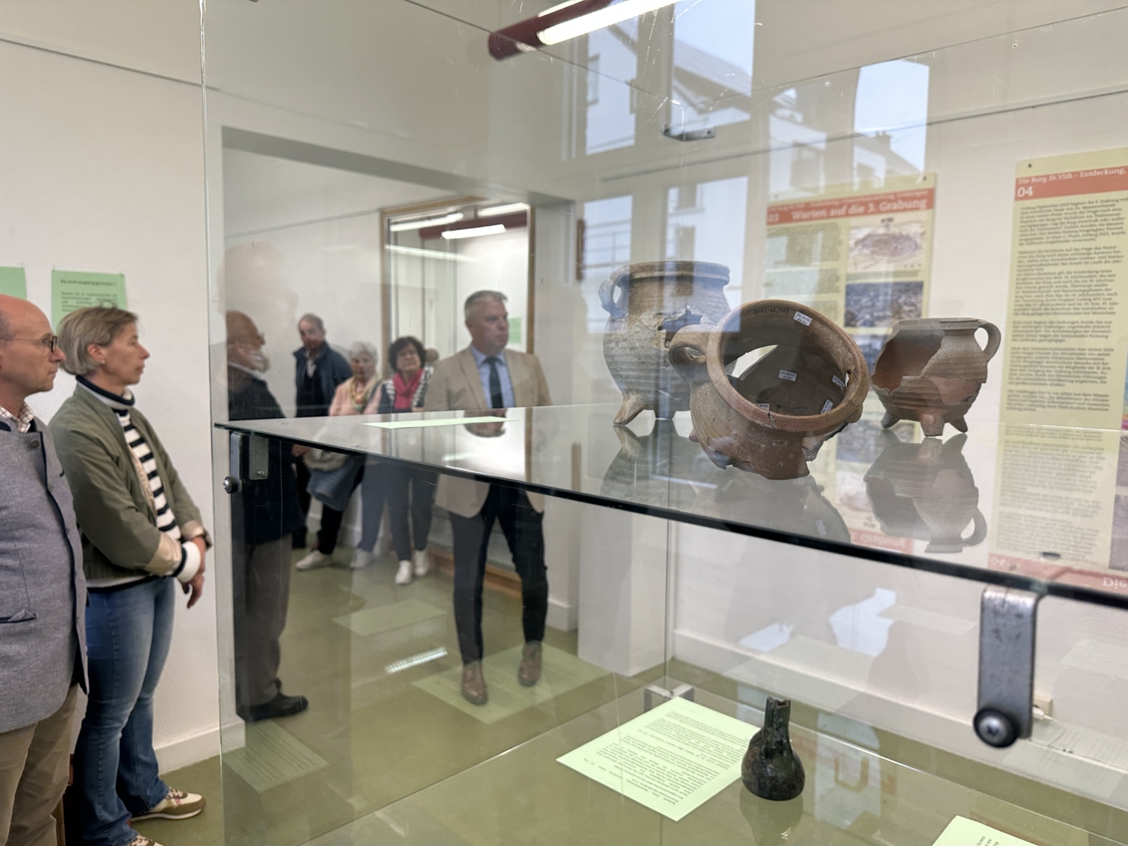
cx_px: 564
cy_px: 423
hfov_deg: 71.6
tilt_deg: -7.2
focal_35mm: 24
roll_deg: -2.3
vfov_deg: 56.8
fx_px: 782
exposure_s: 1/100
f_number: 1.78
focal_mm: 6.86
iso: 160
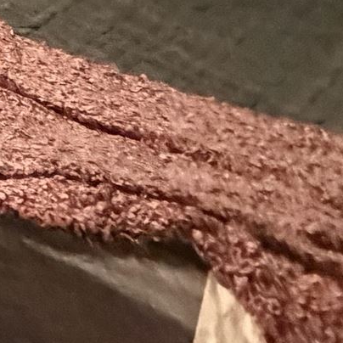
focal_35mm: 94
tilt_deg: -4.6
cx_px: -657
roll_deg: -0.1
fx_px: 1054
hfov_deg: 11.6
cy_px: -409
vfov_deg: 14.3
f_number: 2.2
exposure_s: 1/60
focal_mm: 2.22
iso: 800
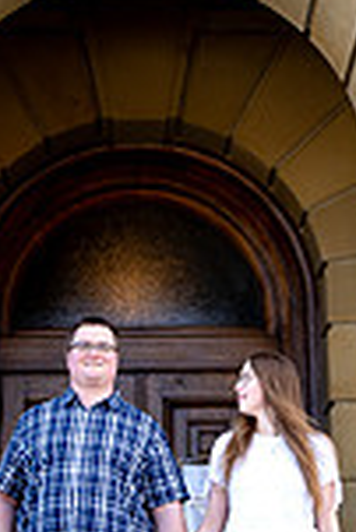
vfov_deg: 13.8
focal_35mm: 149
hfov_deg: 9.2
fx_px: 2205
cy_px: 240
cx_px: 208
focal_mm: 50
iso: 1000
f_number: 1.2
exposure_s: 1/8000
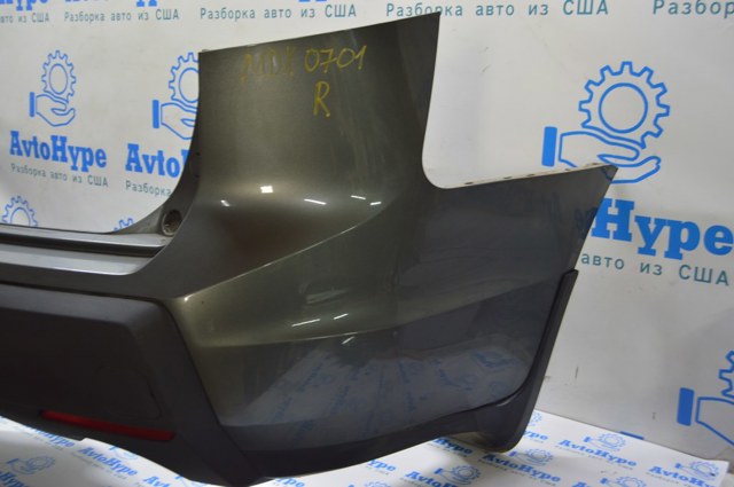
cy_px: 244
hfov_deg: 49.6
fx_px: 794
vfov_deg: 34.1
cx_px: 367
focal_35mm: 39
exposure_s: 1/20
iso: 400
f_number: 5.6
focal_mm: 26
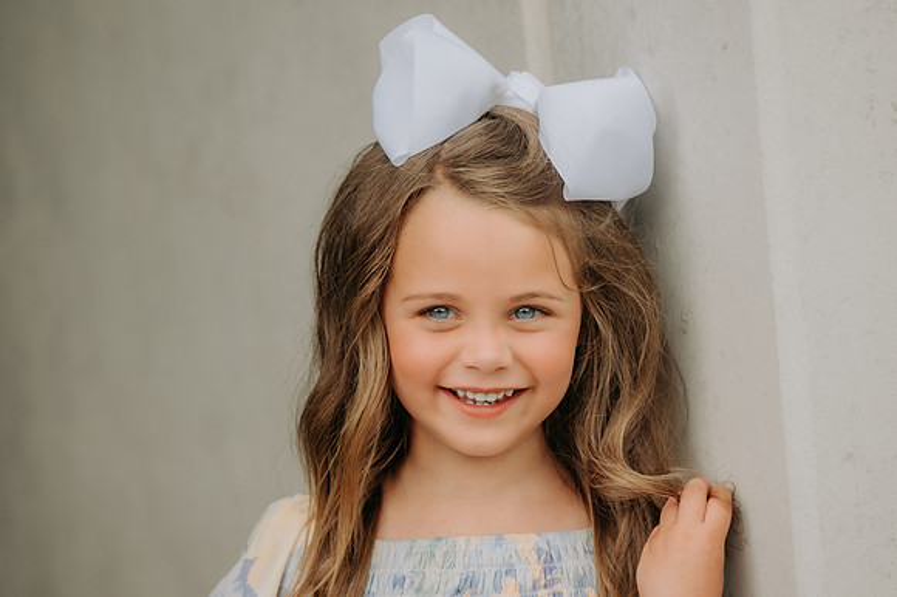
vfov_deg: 5.2
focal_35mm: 262
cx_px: 448
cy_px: 298
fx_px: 6524
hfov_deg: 7.9
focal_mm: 175
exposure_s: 1/320
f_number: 2.8
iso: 200
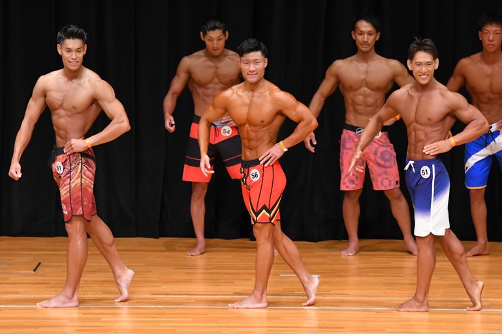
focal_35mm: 257
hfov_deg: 8.0
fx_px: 3582
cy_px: 167
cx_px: 251
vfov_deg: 5.3
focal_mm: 170
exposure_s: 1/400
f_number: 5.6
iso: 4000
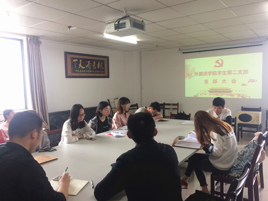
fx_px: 225
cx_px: 134
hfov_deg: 61.7
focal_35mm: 29
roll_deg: +4.0
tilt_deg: -5.3
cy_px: 100
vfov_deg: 48.2
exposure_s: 1/33
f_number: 2.2
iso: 64
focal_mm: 4.15
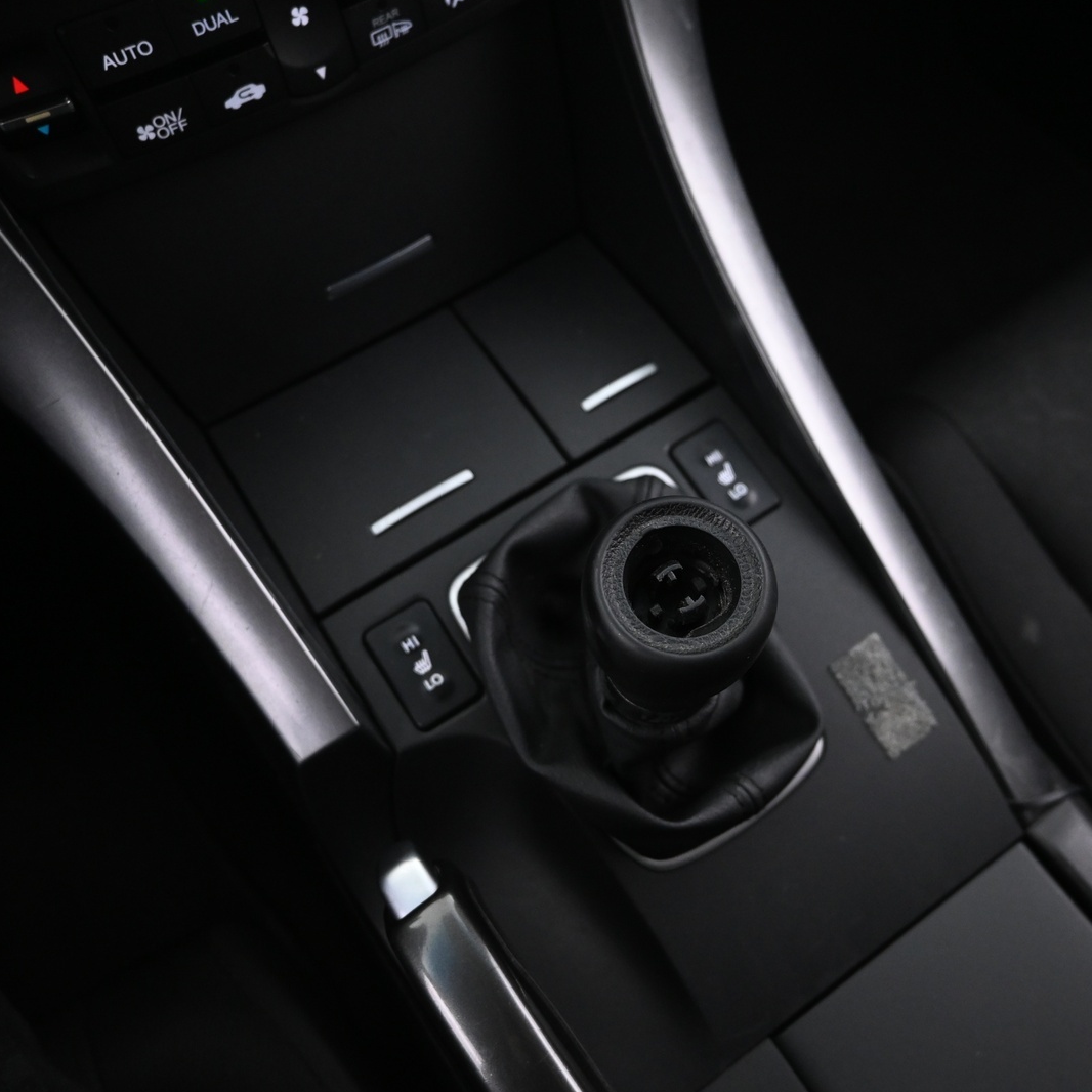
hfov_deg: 52.3
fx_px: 1106
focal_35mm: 31
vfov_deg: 52.5
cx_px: 643
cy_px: 546
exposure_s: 1/8
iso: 1600
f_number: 3.5
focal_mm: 16
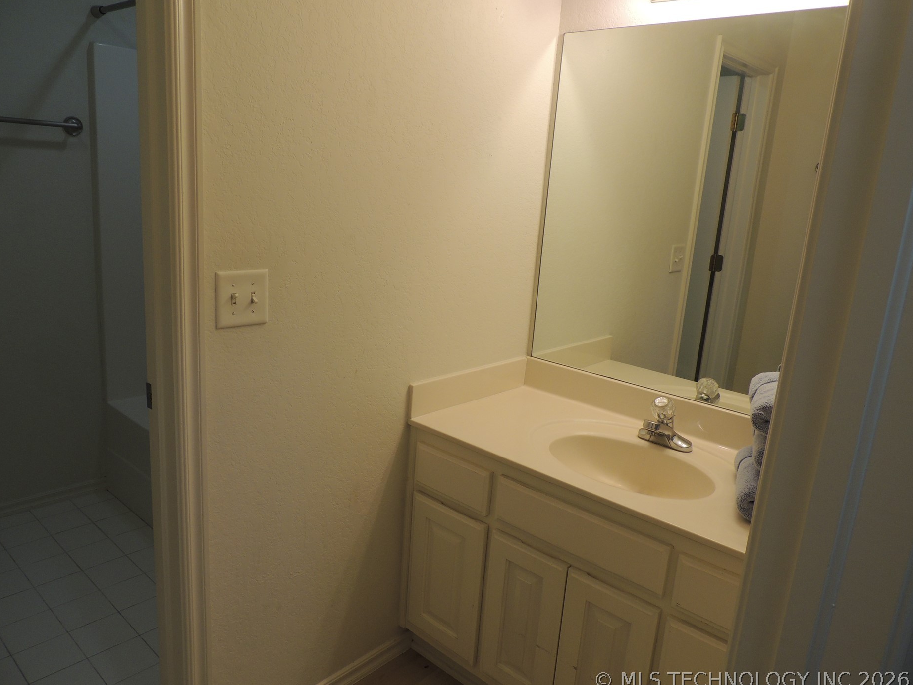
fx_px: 659
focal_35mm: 25
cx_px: 439
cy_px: 340
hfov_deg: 69.4
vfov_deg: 54.9
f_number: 3
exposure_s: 1/60
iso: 100
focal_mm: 4.3
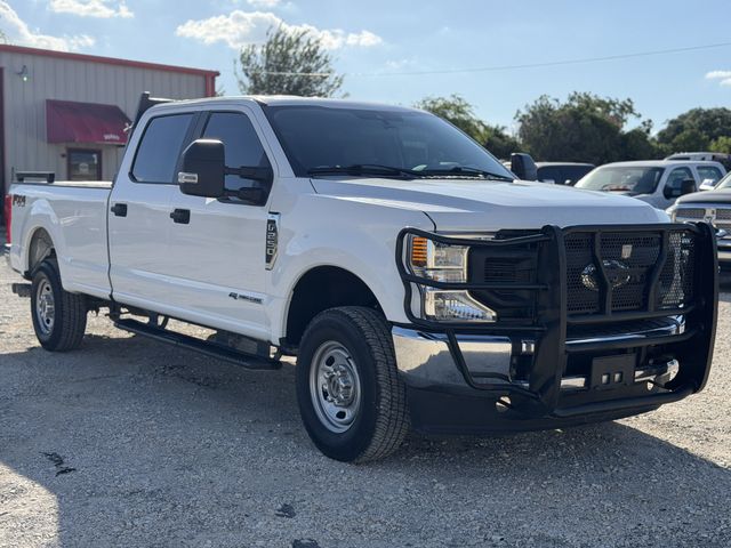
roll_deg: -0.9
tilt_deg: -2.2
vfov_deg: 30.3
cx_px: 366
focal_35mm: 48
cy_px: 274
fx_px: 1014
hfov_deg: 39.7
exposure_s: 1/4878
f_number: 1.78
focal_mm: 6.76
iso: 100
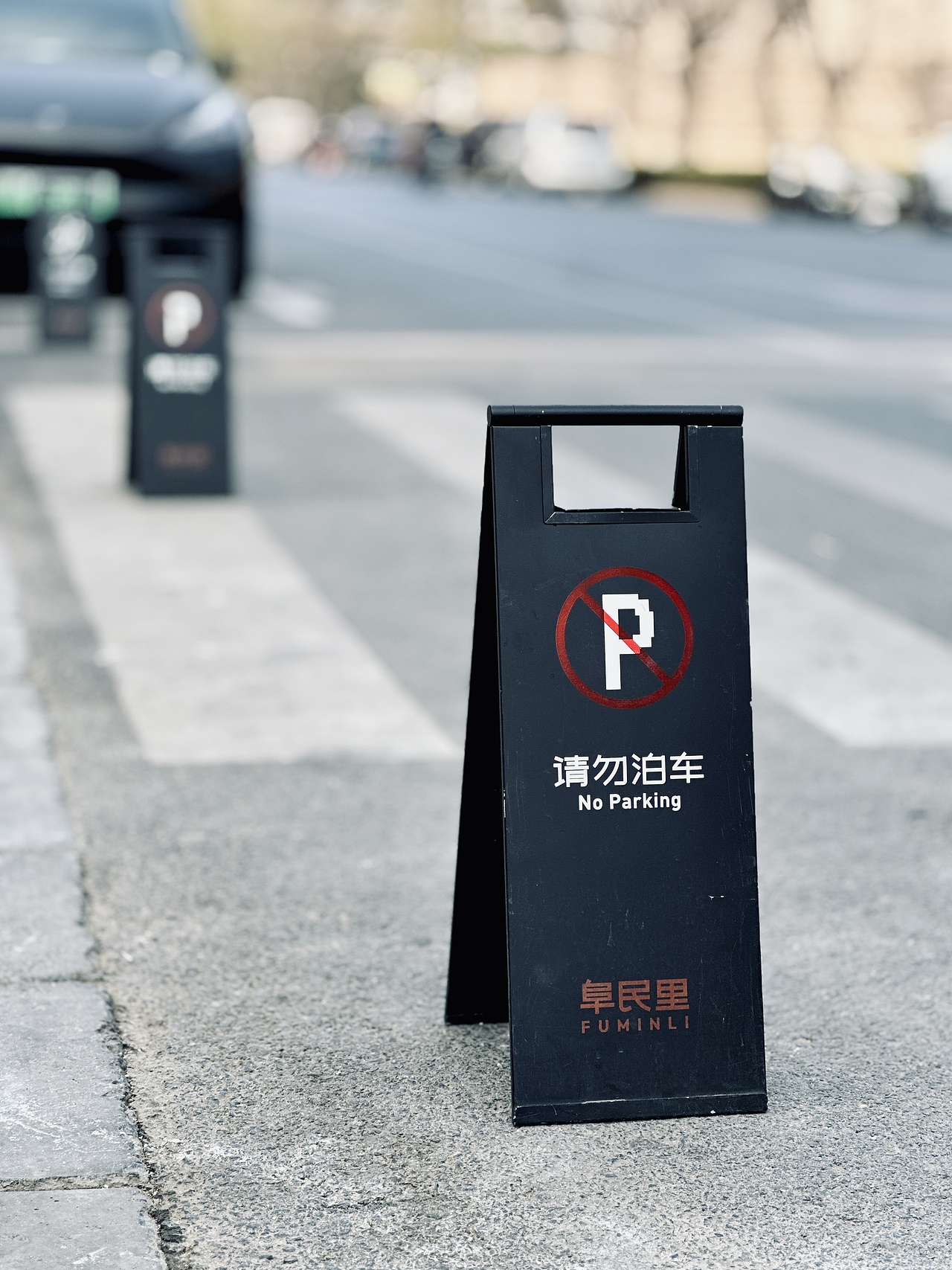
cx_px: 476
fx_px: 2824
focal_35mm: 77
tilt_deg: -8.6
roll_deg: -2.8
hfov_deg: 19.1
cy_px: 635
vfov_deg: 25.3
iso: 50
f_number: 2.8
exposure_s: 1/121
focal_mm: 9
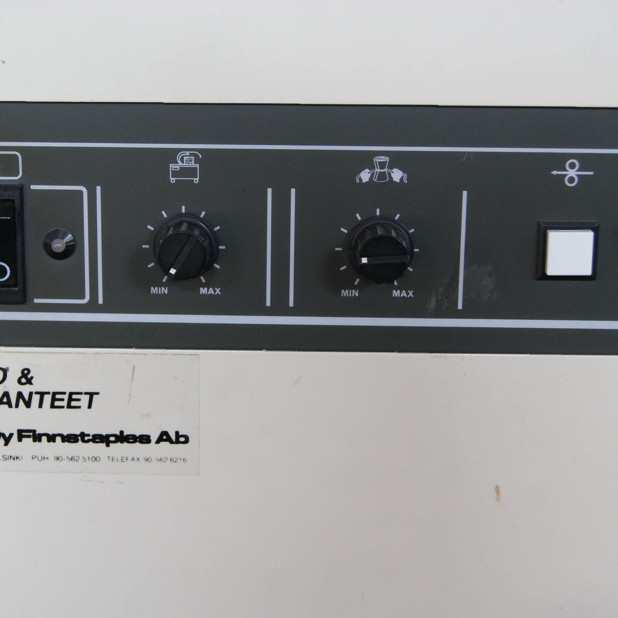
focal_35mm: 68
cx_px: 253
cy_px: 311
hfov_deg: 25.4
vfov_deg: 25.5
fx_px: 1366
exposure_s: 1/15
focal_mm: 35
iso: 400
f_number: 5
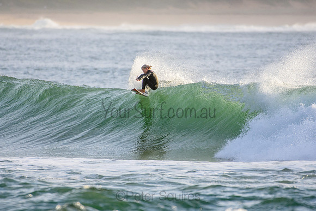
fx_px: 6585
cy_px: 106
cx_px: 158
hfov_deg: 2.7
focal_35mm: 750
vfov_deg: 1.8
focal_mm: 500
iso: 640
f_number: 5.6
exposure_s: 1/2000
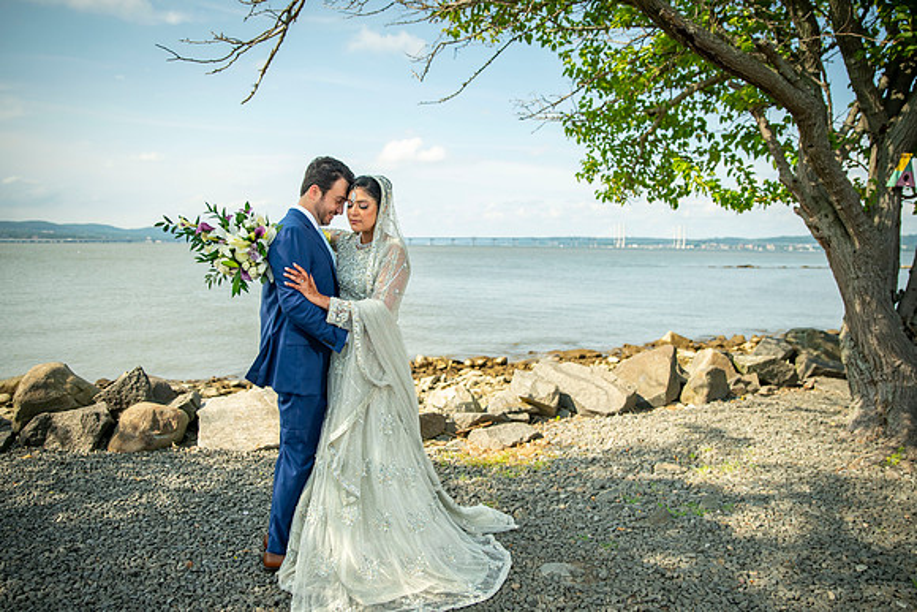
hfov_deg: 69.8
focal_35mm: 26
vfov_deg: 49.9
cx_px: 457
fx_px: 657
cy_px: 301
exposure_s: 1/8000
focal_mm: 24
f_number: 2.8
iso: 1000
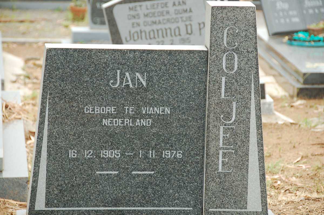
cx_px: 162
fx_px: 1753
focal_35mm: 195
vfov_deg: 7.0
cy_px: 108
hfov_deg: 10.6
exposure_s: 1/250
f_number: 5.6
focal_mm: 130
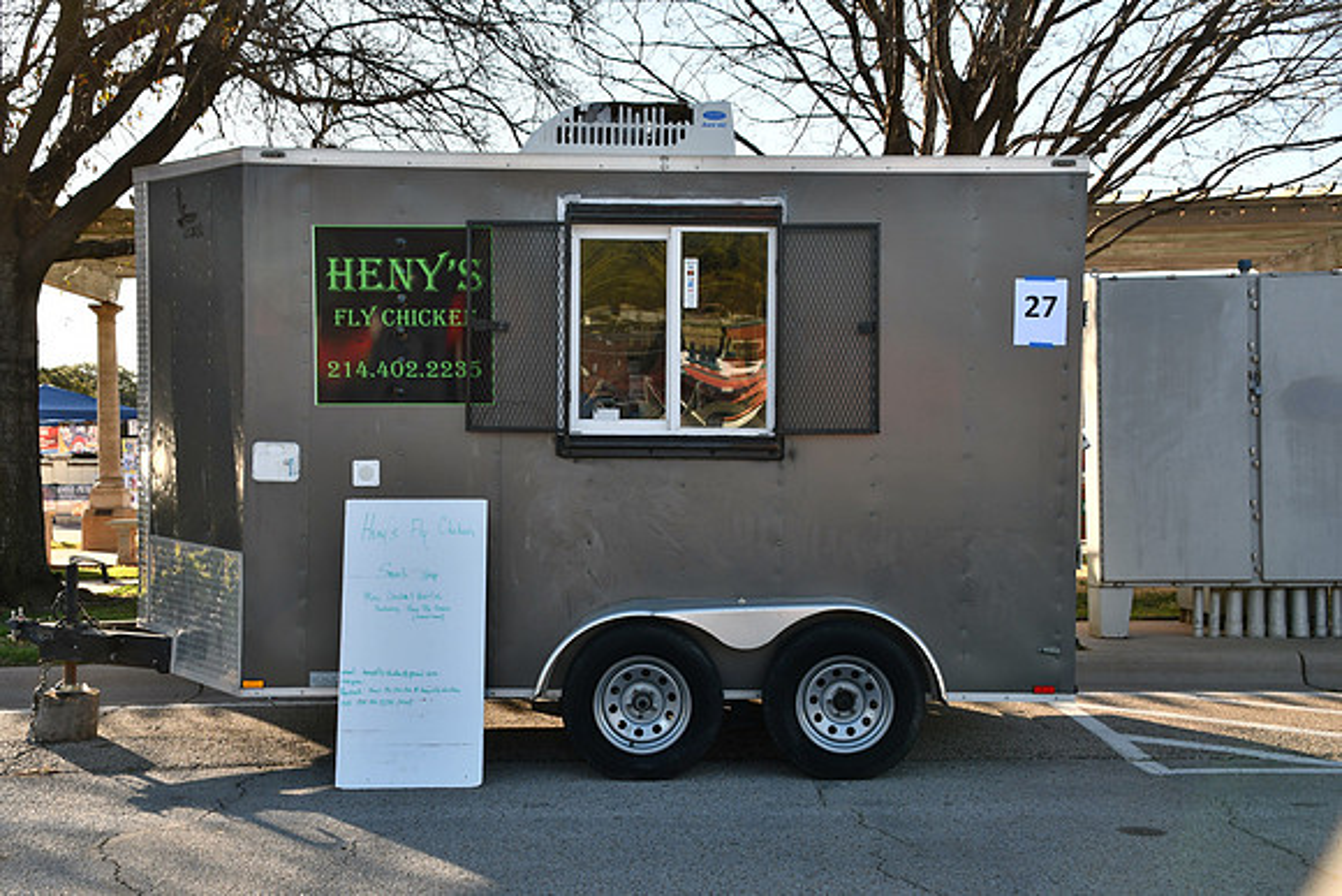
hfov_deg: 38.2
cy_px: 448
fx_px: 1939
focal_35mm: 52
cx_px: 671
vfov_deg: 26.0
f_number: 8
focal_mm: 35
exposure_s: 1/250
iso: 180
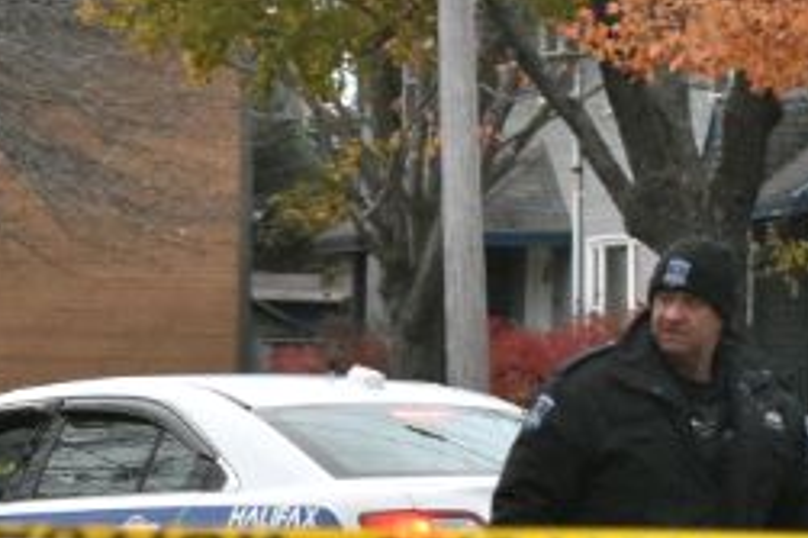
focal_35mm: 562
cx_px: 361
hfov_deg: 3.7
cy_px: 412
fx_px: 12605
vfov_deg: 2.4
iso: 2000
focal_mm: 92
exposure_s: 1/125
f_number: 5.6
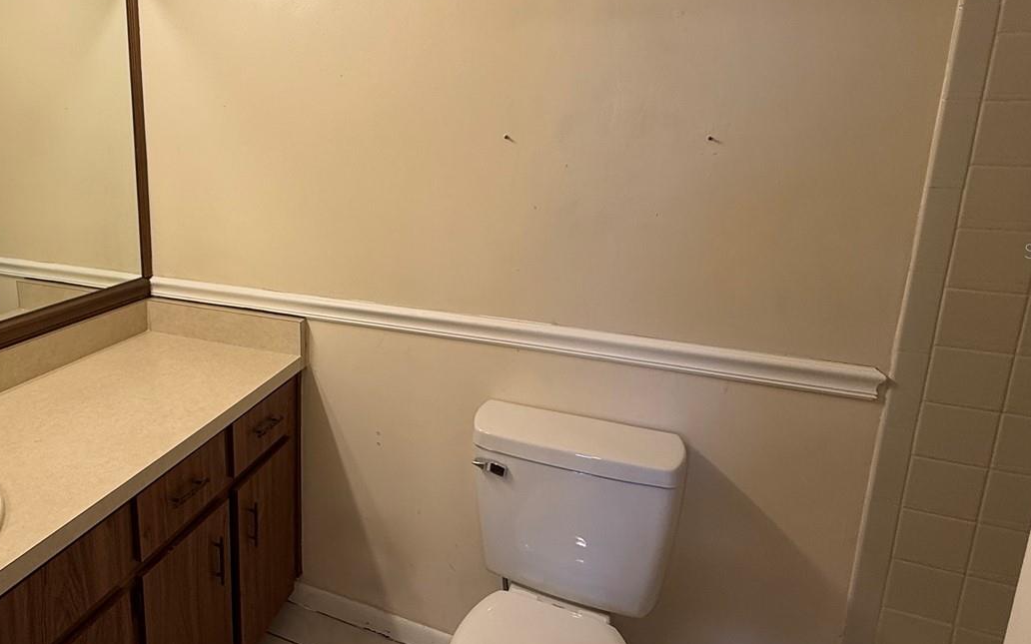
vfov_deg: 52.6
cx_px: 320
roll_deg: -0.1
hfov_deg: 74.1
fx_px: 646
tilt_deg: -11.4
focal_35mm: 23
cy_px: 251
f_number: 2.2
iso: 125
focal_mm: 2.22
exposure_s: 1/120
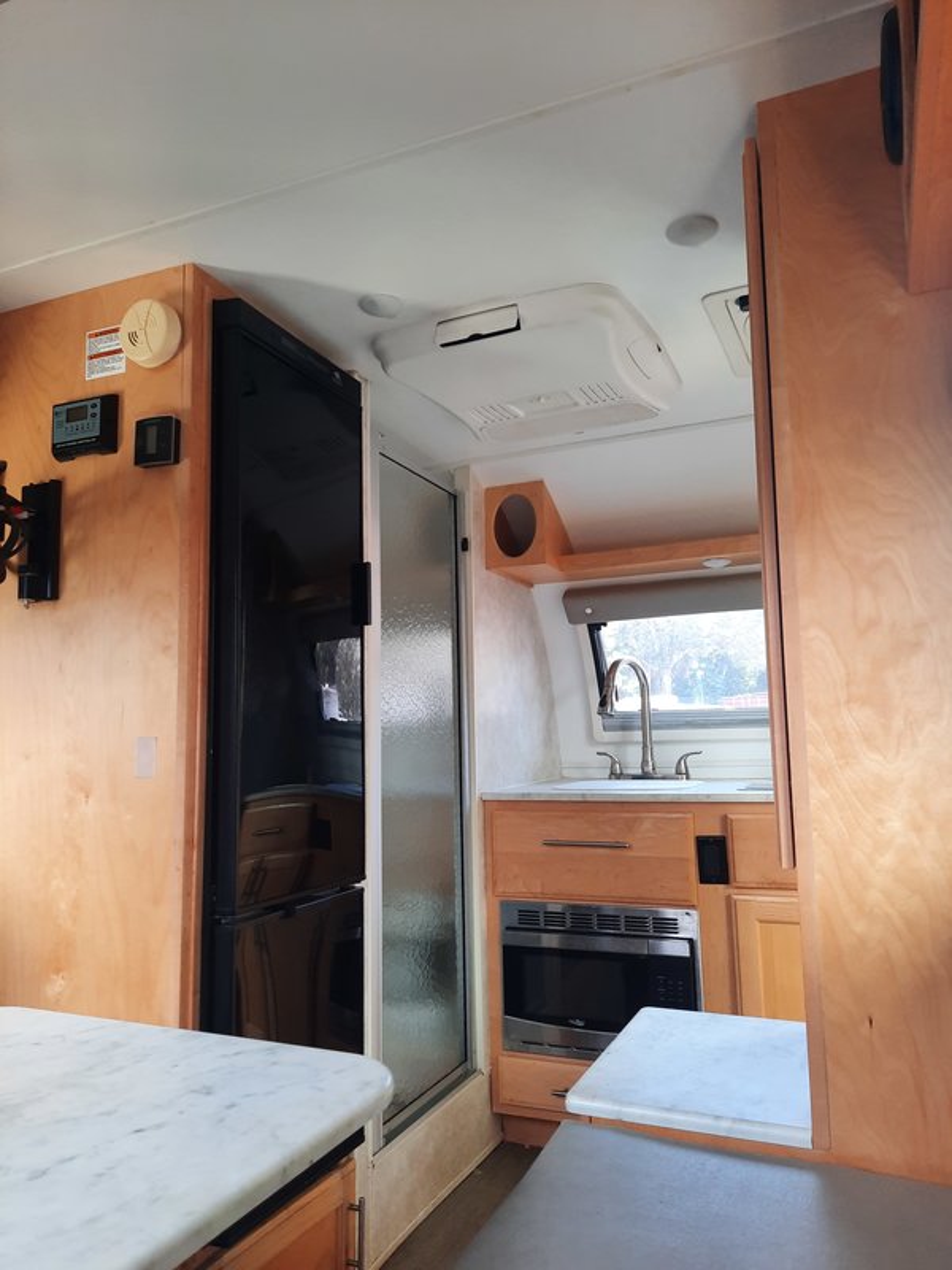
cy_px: 635
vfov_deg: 69.4
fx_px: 917
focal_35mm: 25
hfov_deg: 54.9
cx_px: 476
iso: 160
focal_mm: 4.6
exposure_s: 1/60
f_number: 2
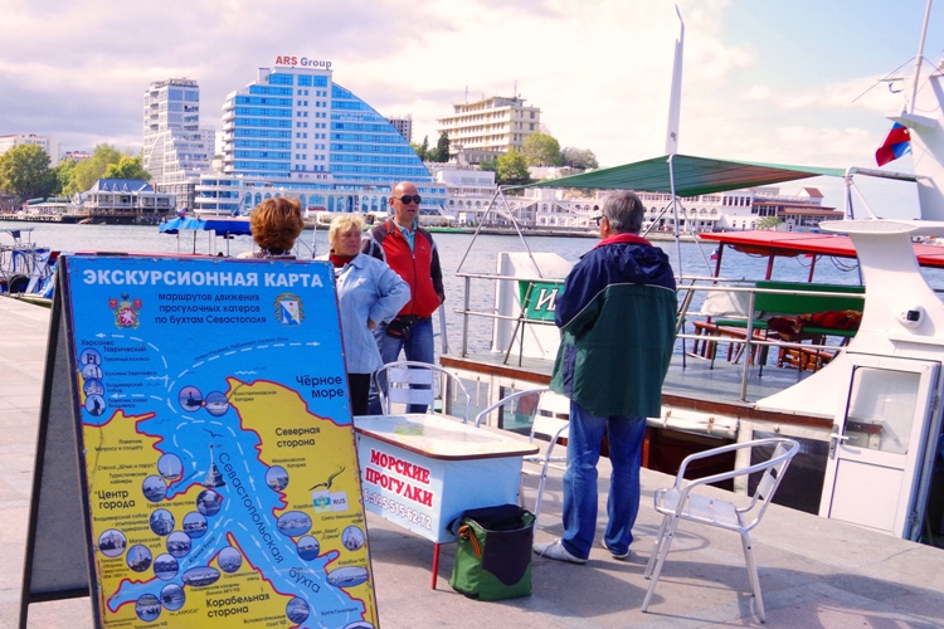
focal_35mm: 27
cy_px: 314
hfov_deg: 67.4
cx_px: 472
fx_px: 708
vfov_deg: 47.9
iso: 800
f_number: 10
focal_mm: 18
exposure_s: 1/500
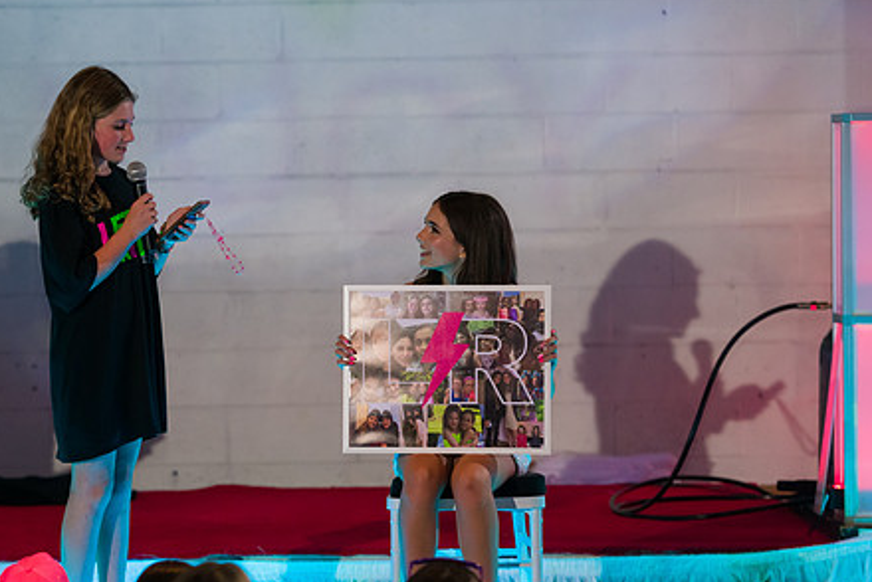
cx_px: 311
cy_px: 341
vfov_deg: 7.7
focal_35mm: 178
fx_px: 4314
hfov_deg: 11.5
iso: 1600
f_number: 3.2
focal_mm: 135
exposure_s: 1/125
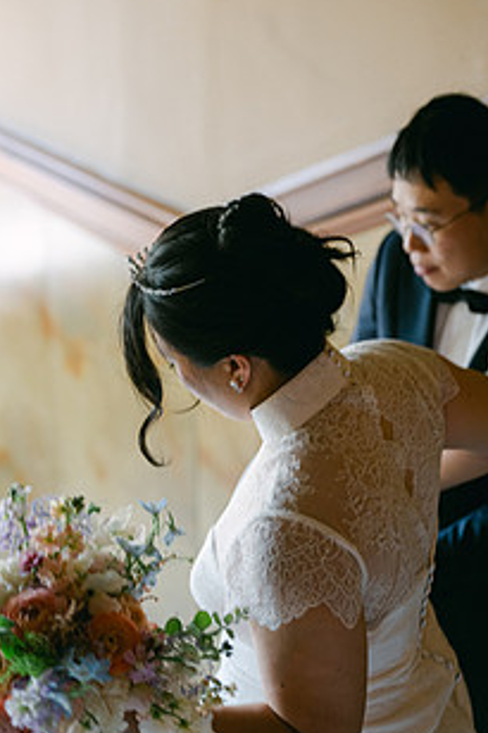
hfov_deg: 18.7
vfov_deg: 27.7
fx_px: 1486
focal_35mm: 73
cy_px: 386
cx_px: 238
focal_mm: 50
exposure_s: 1/125
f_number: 1.8
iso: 640
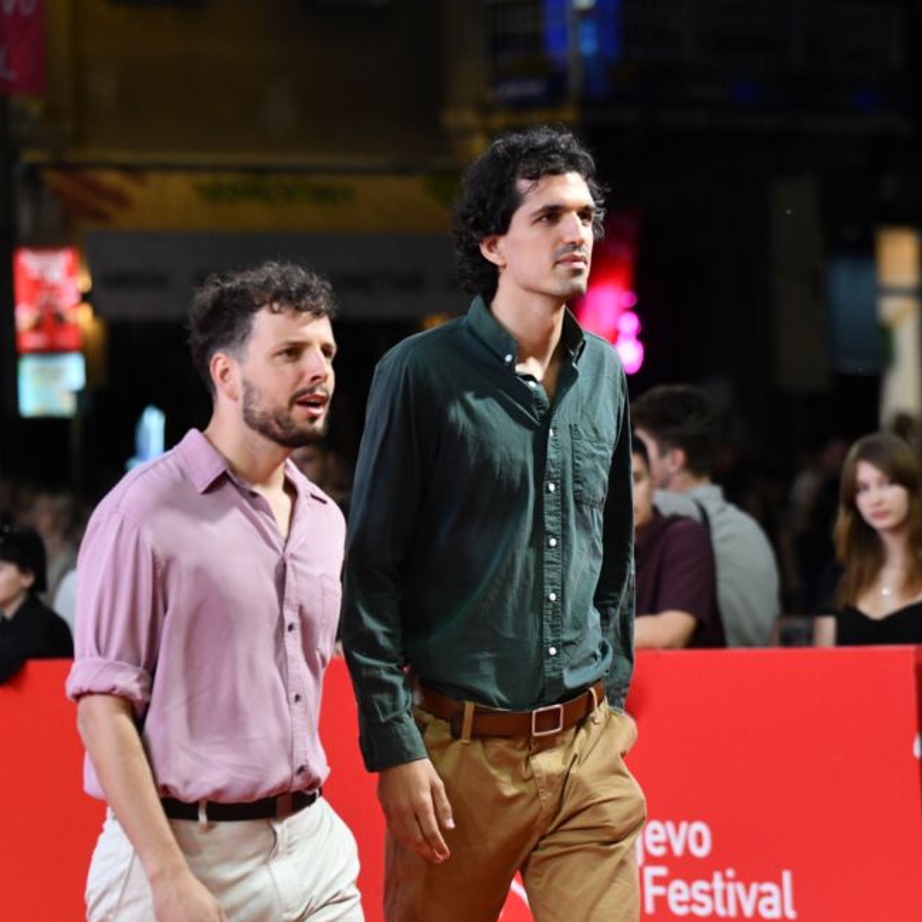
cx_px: 583
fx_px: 4821
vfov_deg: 10.9
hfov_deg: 10.9
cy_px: 489
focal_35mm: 160
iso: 2000
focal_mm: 102
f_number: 2.8
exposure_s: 1/1250
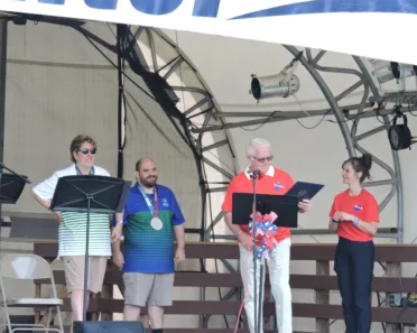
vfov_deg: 7.4
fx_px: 2590
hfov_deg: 9.2
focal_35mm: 210
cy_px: 167
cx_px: 212
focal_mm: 35.7
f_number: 4.6
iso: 220
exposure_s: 1/125
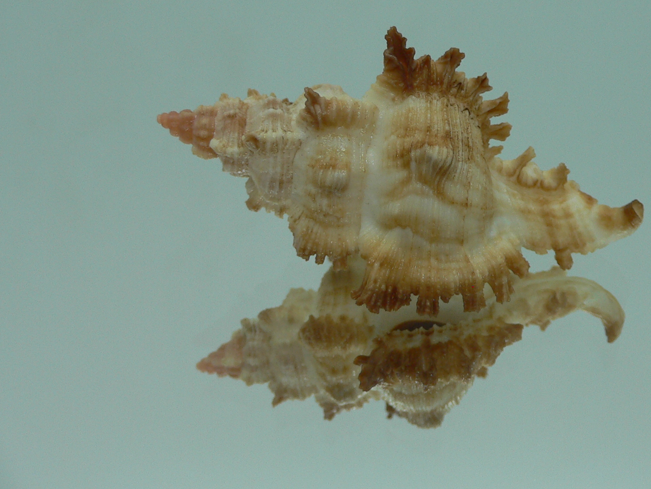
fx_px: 903
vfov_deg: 30.3
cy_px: 221
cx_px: 423
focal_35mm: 48
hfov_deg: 39.3
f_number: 2.8
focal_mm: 4.6
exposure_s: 1/60
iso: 80
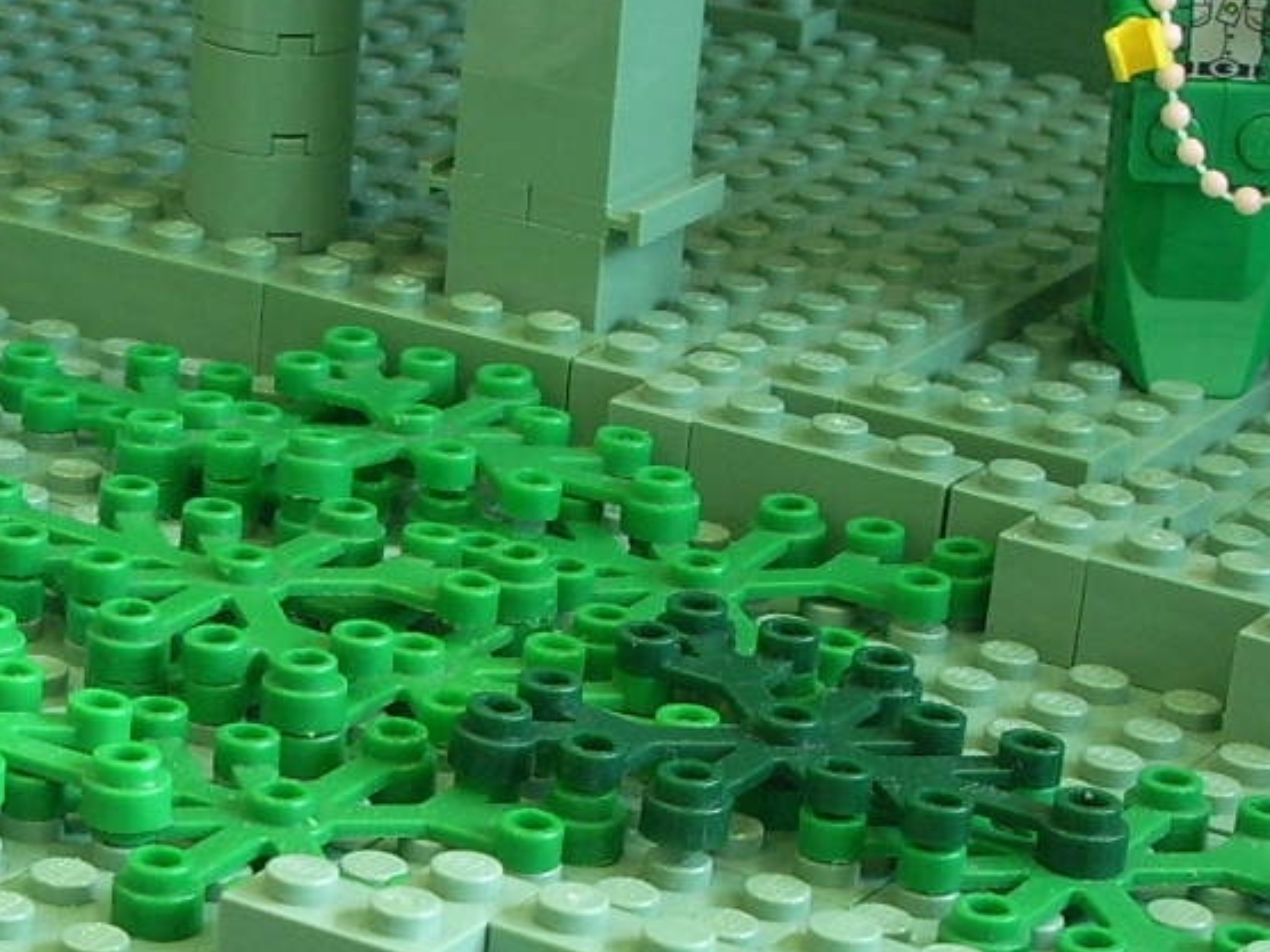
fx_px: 5283
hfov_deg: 13.4
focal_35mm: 144
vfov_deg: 10.3
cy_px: 557
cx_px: -174
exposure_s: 1/13
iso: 100
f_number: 3.1
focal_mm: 8.2
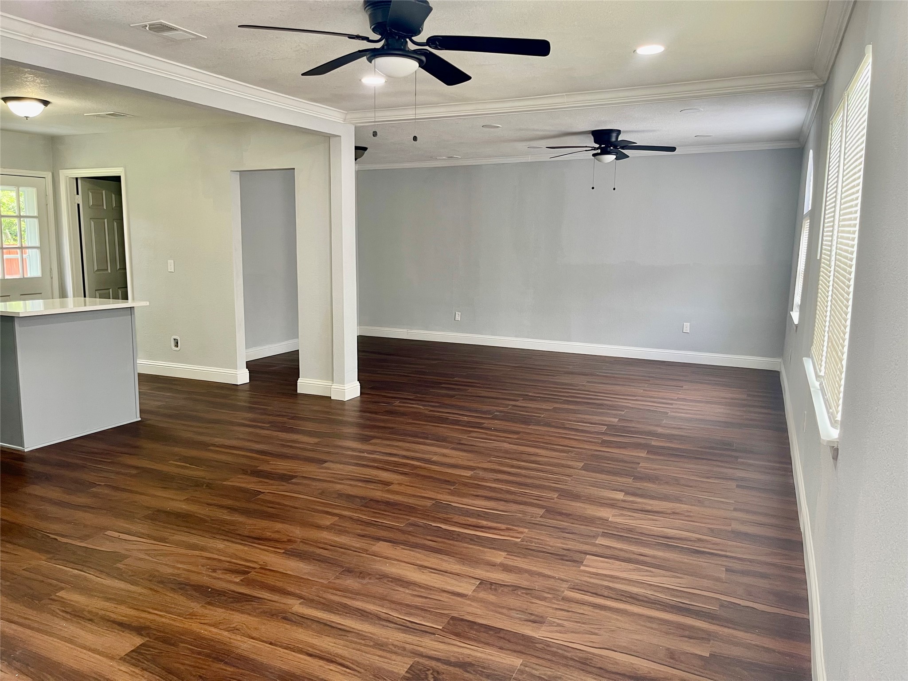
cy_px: 340
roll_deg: -0.6
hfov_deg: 69.4
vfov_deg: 54.9
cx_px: 454
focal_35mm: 25
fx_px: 656
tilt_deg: -8.1
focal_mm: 5.1
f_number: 1.6
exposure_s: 1/60
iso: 80
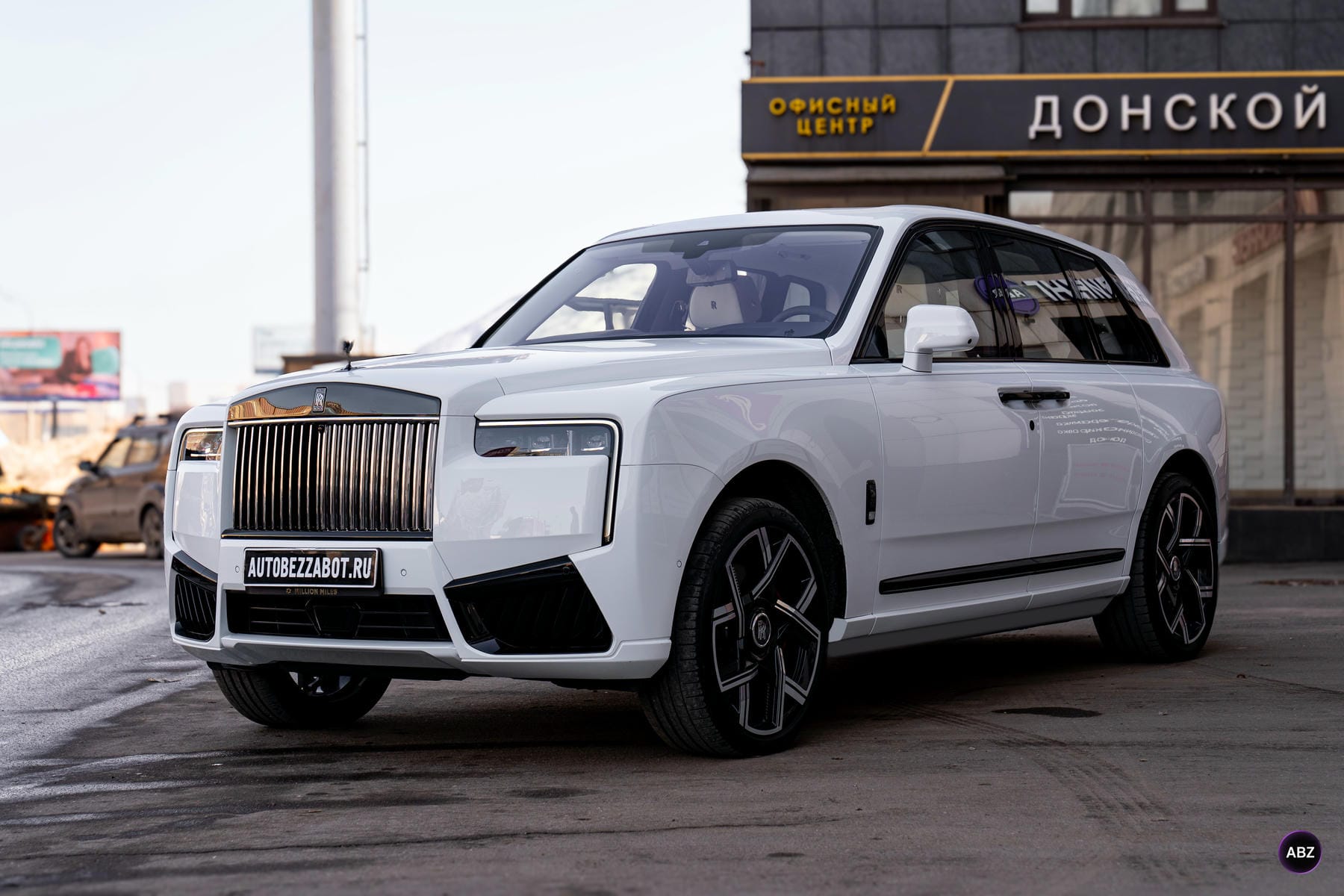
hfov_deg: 32.9
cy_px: 448
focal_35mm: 61
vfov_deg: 22.3
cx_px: 672
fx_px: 2277
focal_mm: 61
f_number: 5
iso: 125
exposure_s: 1/200
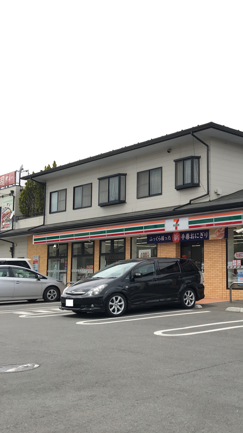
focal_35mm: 43
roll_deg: +0.5
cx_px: 214
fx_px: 493
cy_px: 216
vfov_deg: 47.4
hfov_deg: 26.9
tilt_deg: +7.5
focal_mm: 4.15
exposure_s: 1/705
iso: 25
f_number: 2.2
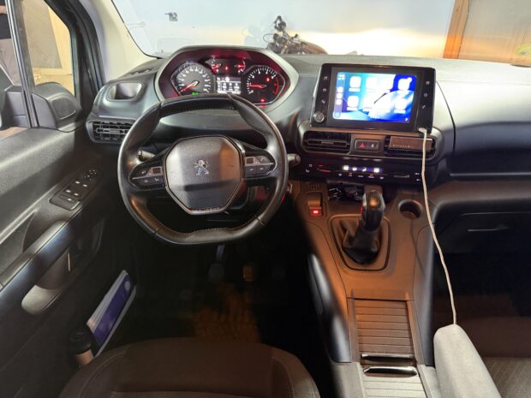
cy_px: 199
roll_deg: -1.7
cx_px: 266
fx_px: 368
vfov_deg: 56.8
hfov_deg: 71.6
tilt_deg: -29.5
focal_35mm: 24
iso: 1000
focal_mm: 6.76
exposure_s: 1/35
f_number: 1.78
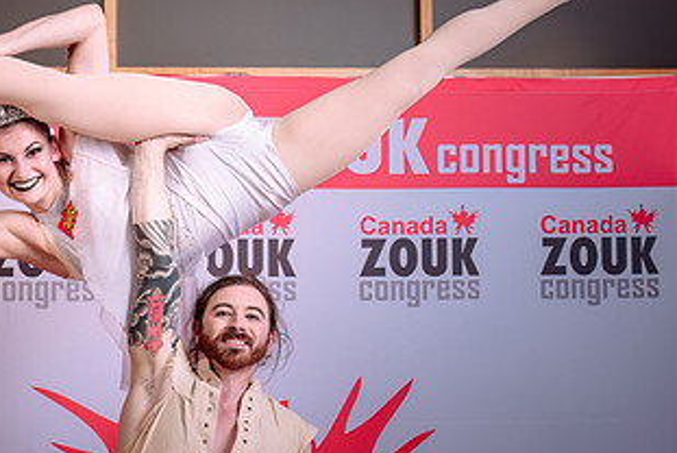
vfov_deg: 24.2
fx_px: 1054
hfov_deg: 35.1
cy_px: 249
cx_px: 198
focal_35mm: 56
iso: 100
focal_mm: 28.5
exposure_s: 1/160
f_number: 5
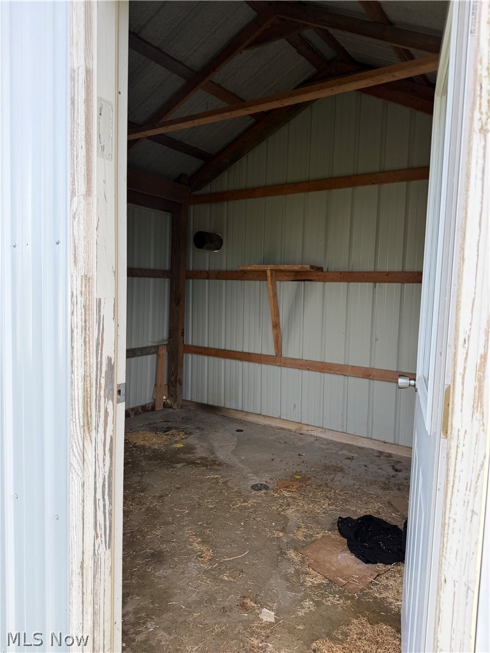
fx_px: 453
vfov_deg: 71.6
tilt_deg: -5.8
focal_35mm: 24
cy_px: 326
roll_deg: -2.2
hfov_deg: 56.8
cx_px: 245
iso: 80
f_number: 1.78
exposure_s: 1/453
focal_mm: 6.76
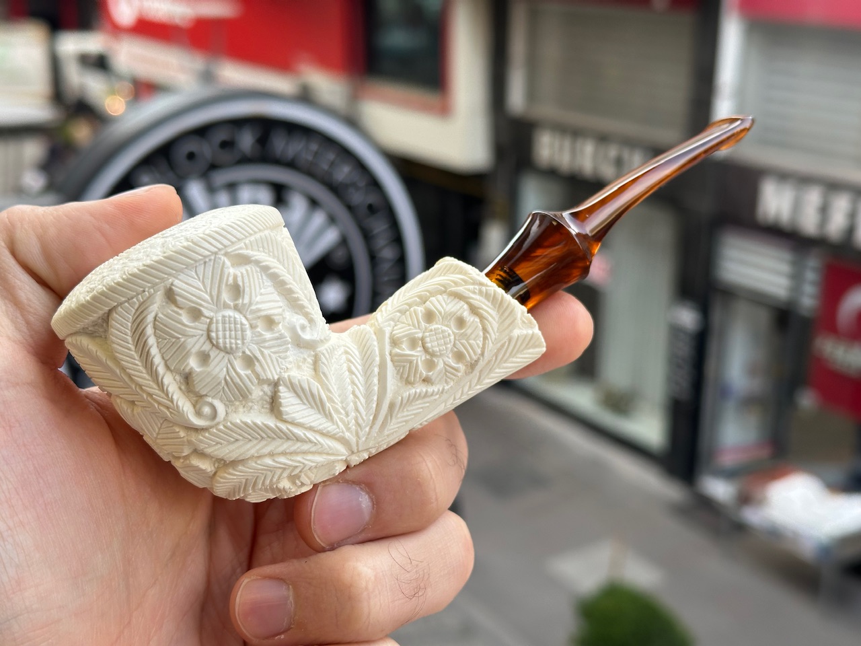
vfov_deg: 30.3
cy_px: 323
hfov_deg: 39.7
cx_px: 430
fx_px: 1194
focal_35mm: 48
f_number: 1.78
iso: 64
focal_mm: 6.86
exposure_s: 1/354
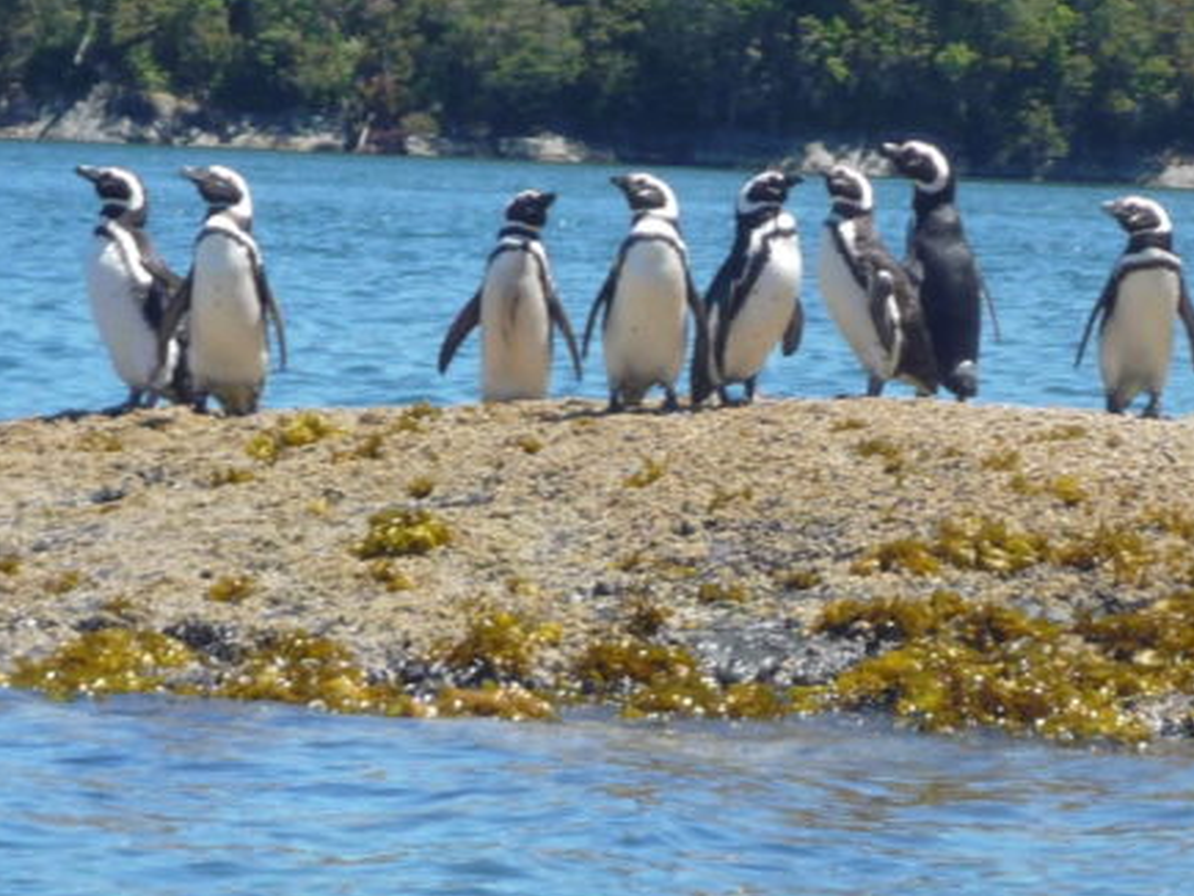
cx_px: 651
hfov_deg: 6.2
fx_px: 11006
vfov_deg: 4.7
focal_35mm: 319
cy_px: 342
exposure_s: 1/250
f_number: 5.6
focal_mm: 17.6
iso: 100
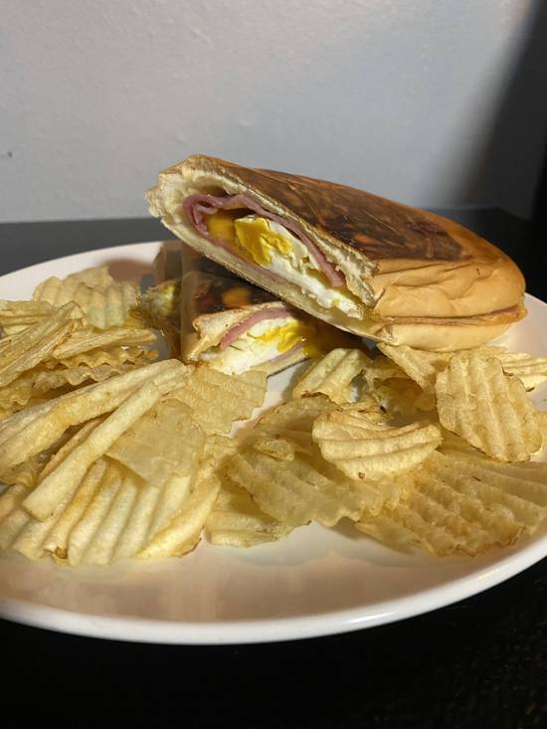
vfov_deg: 67.3
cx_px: 274
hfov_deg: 53.1
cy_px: 364
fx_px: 548
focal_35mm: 26
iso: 500
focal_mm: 4.25
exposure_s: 1/60
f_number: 1.8
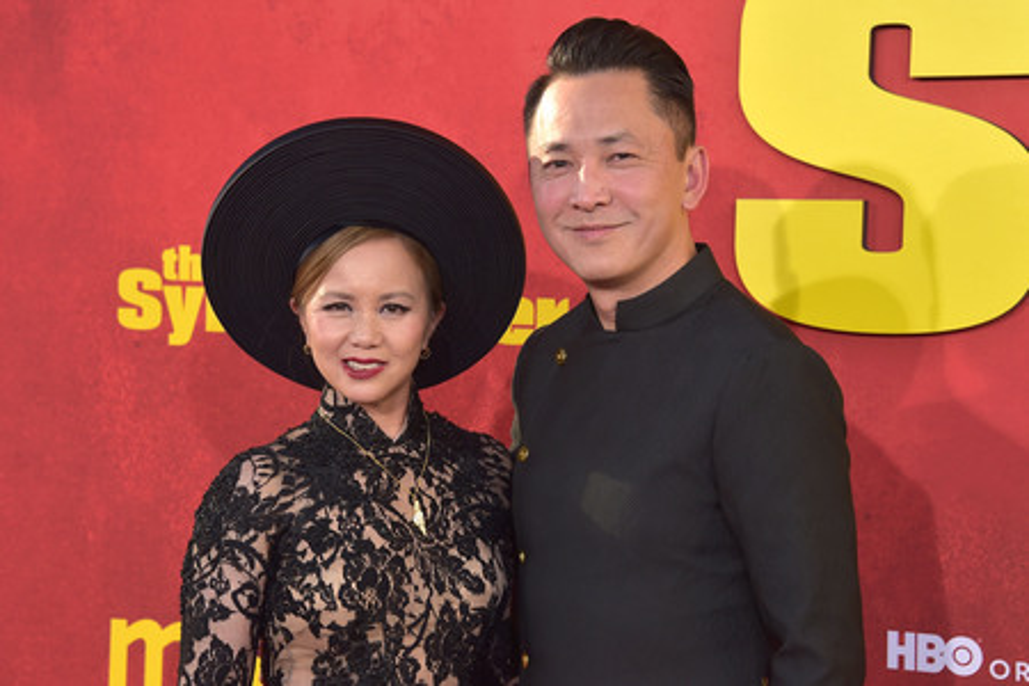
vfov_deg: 16.1
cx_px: 514
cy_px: 343
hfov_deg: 23.9
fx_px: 2429
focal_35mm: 85
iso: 800
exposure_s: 1/1600
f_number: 6.3
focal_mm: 85
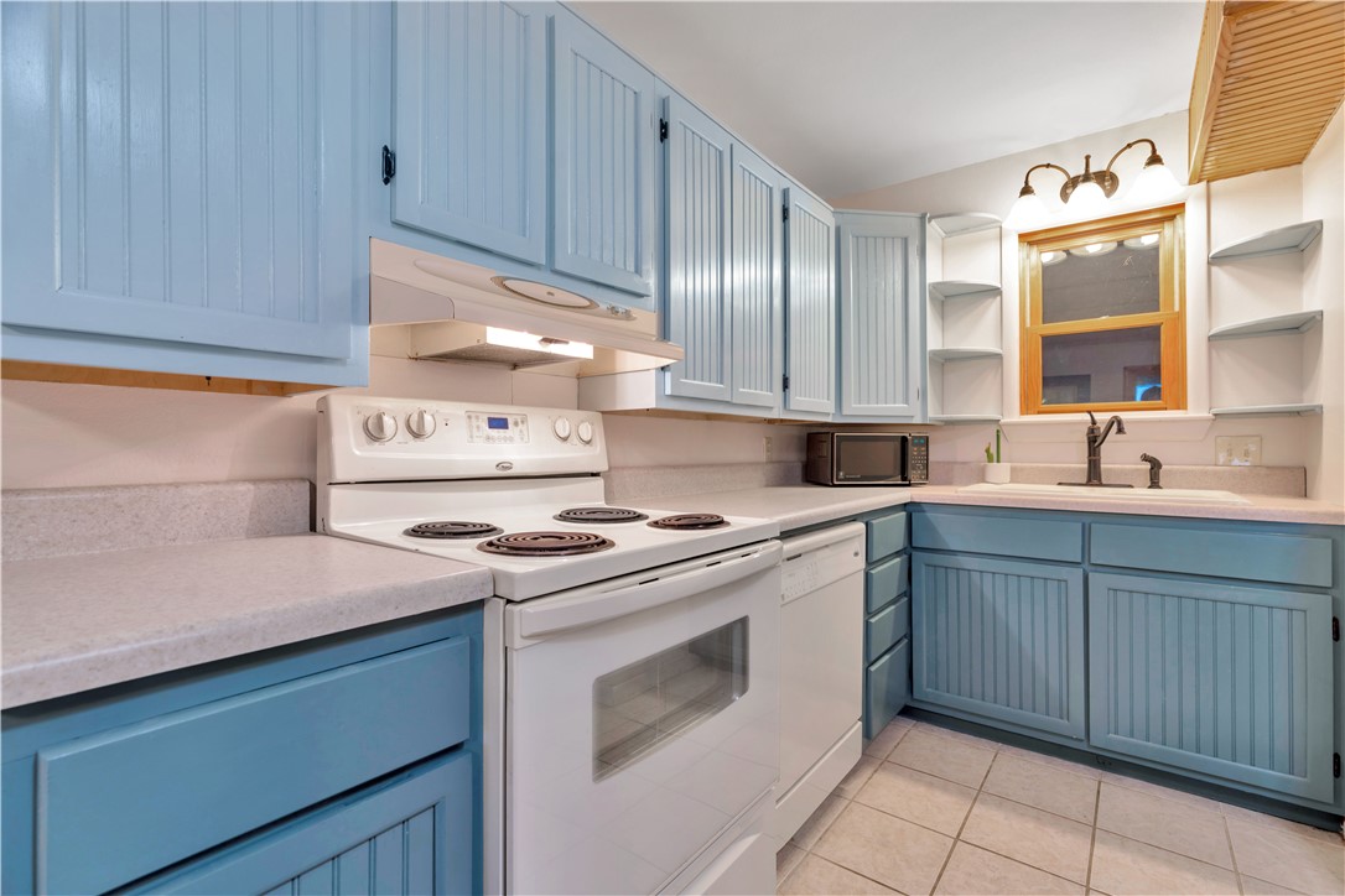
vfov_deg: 73.7
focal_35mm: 16
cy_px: 448
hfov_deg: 96.7
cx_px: 672
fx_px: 598
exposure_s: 1/1.67
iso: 100
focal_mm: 16
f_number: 7.1
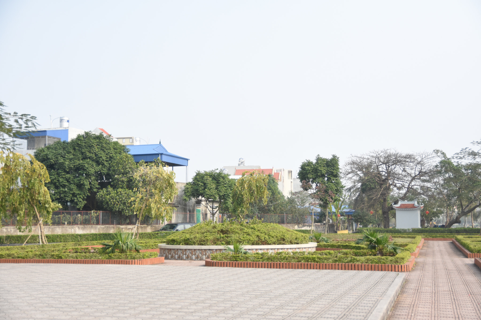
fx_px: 641
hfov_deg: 41.1
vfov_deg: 28.1
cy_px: 160
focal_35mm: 48
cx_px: 240
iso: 800
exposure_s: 1/8000
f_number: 2.8
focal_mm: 32
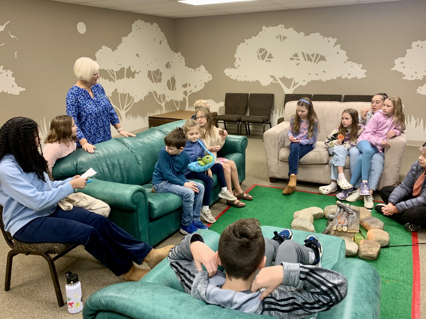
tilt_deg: -13.9
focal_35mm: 29
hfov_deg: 61.6
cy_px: 153
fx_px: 357
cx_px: 231
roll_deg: +1.9
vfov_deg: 48.2
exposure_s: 1/60
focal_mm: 4.25
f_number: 1.8
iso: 125
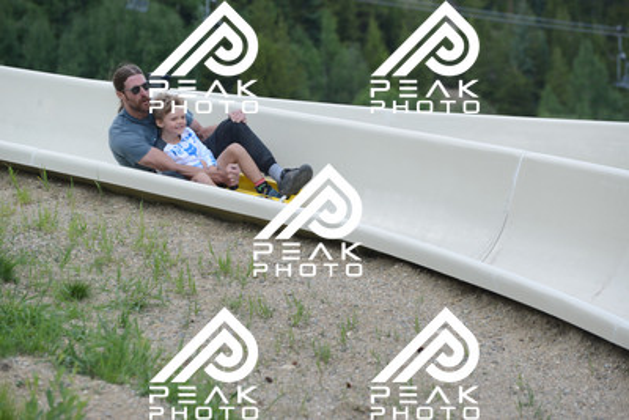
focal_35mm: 195
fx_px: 3408
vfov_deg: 7.0
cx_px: 314
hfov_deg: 10.5
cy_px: 210
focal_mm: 195
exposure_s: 1/1250
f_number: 6.3
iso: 1100
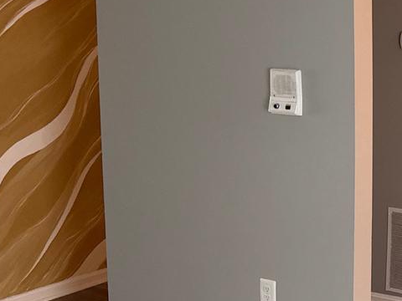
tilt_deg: -6.2
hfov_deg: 23.2
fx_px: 836
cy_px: 105
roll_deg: -2.3
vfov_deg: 20.4
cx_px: 556
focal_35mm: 72
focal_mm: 6.76
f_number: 1.78
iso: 250
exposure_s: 1/60
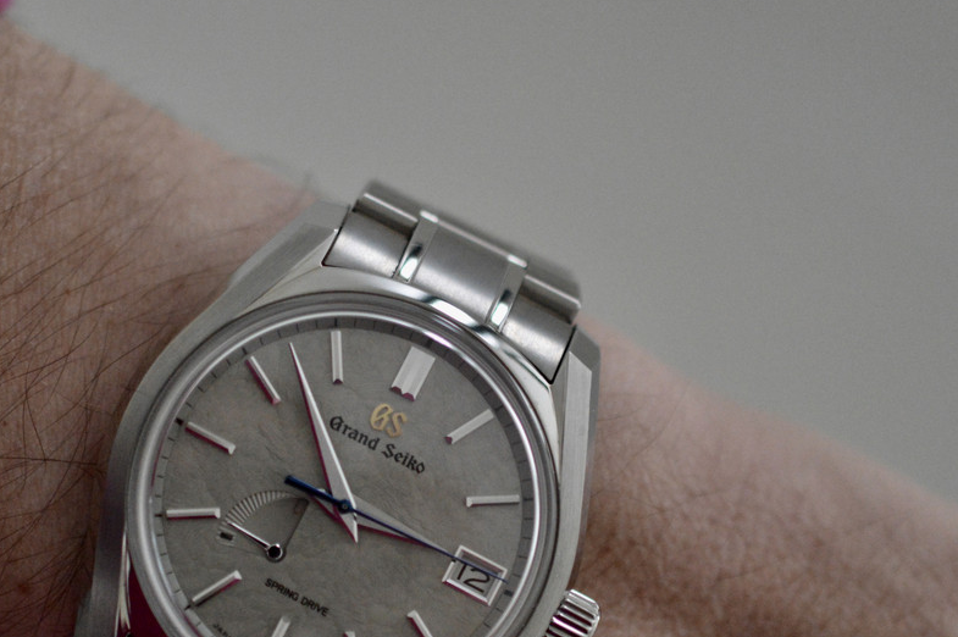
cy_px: 470
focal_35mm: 92
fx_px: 2446
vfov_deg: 14.8
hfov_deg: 22.1
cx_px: 307
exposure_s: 1/60
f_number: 3
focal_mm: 40
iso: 2200
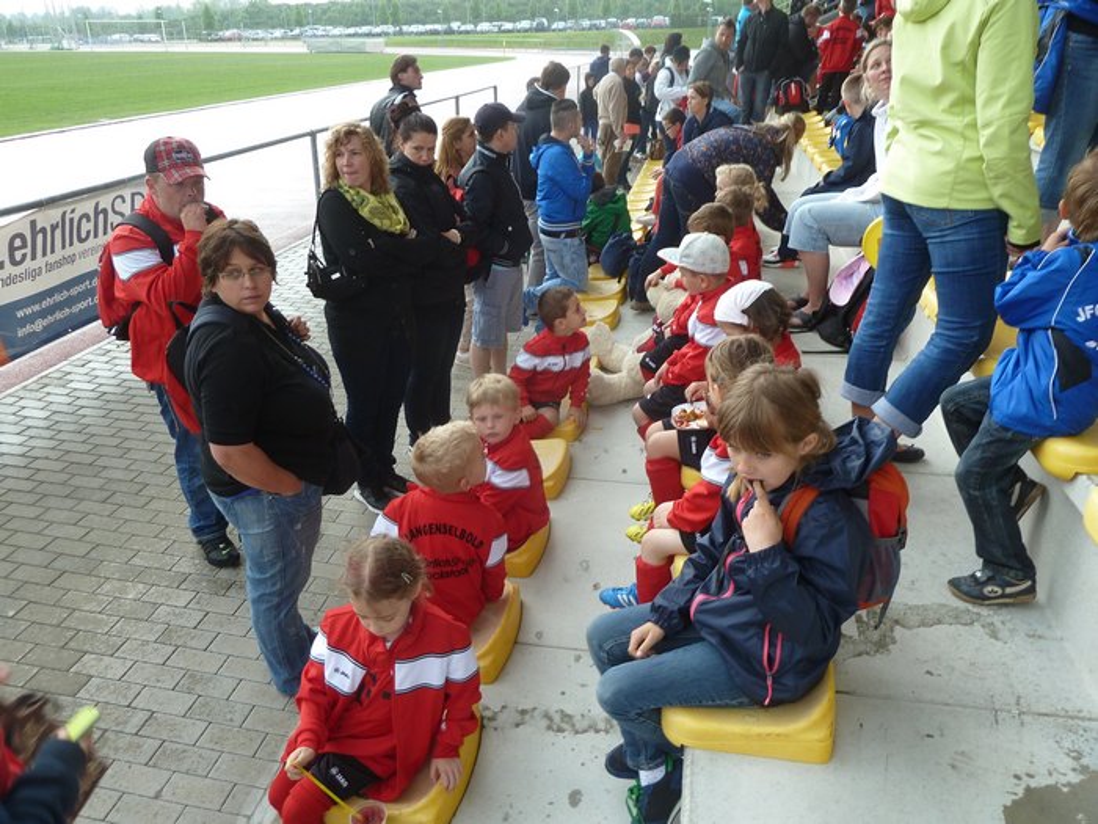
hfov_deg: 69.4
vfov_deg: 54.9
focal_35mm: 25
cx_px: 549
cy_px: 412
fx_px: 793
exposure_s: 1/40
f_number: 3.3
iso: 80
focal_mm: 4.1
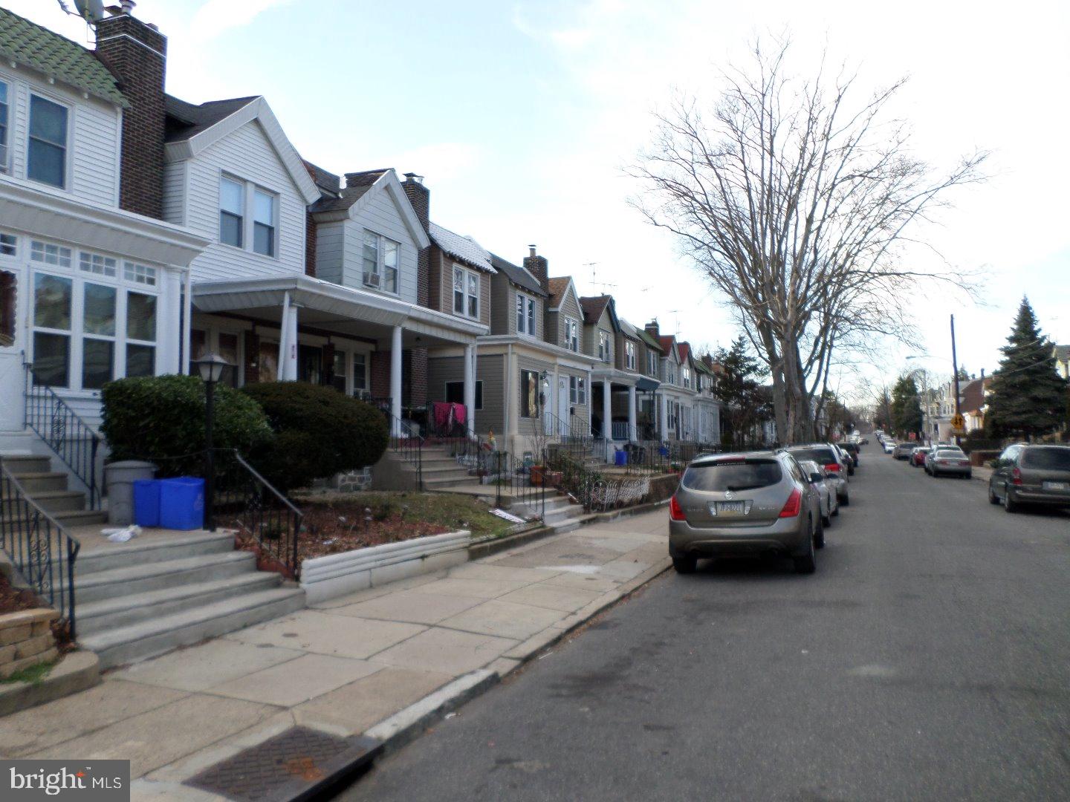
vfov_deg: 54.9
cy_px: 401
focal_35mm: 25
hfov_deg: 69.4
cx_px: 535
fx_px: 773
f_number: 2.5
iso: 80
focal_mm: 4.5
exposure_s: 1/350
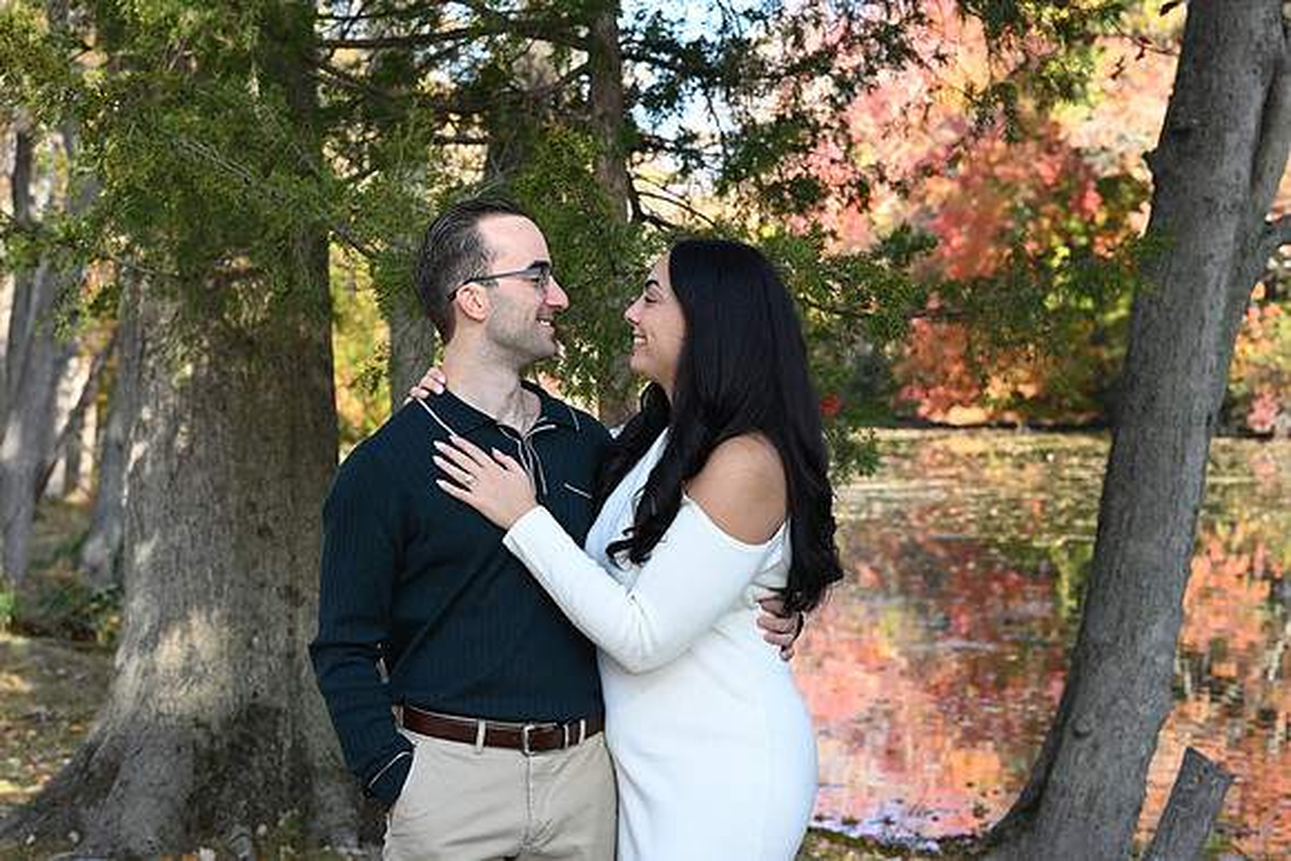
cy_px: 430
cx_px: 646
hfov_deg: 23.9
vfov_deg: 16.1
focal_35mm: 85
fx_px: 3049
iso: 320
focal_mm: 85
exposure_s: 1/160
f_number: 8
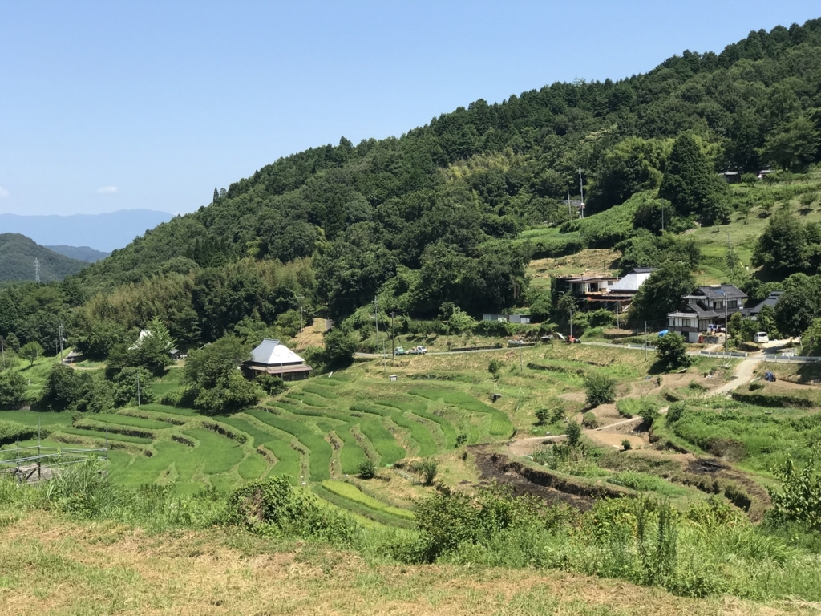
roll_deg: +1.9
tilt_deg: -4.2
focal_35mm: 57
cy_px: 308
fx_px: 1352
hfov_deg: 33.8
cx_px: 410
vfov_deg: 25.7
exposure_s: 1/630
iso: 20
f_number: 2.8
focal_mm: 6.6
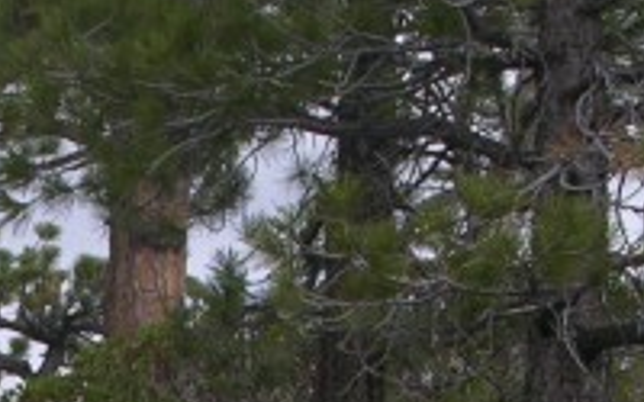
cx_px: -274
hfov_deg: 6.2
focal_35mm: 336
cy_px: 814
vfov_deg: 3.9
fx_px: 5897
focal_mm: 15.7
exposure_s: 1/260
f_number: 5.1
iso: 50
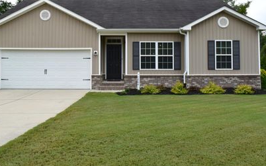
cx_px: 125
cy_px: 57
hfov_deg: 51.5
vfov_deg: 33.3
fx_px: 275
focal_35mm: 38
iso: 400
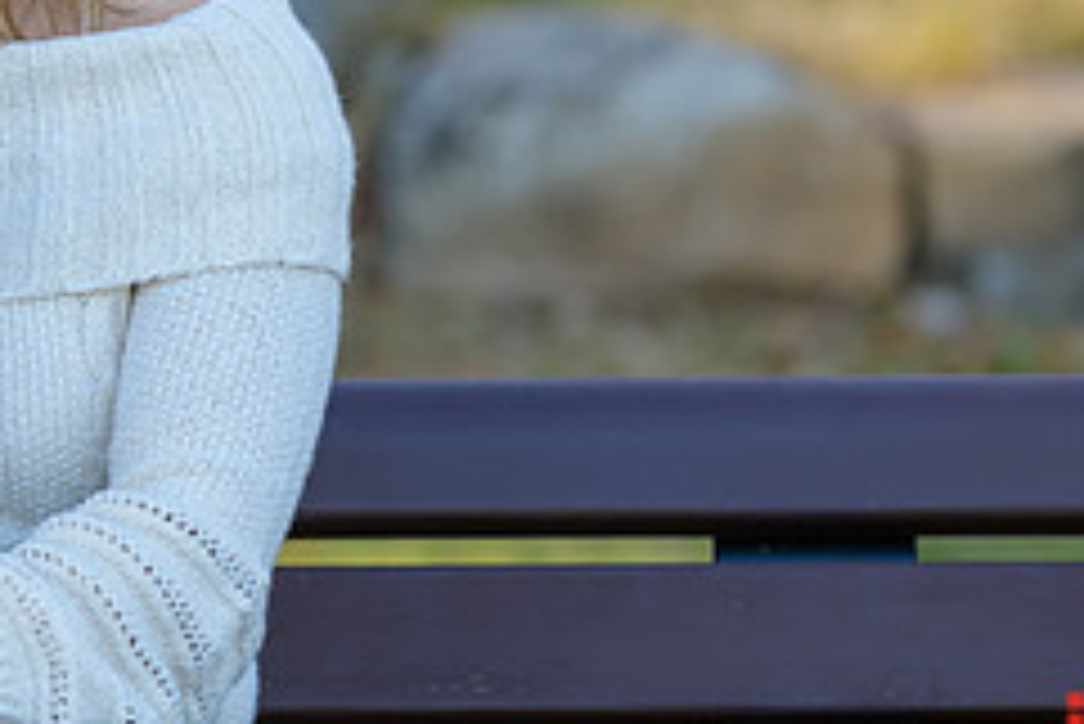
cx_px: 81
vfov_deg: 5.4
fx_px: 7622
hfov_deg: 8.1
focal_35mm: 253
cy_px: 56
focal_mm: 105
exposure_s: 1/250
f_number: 4
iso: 200
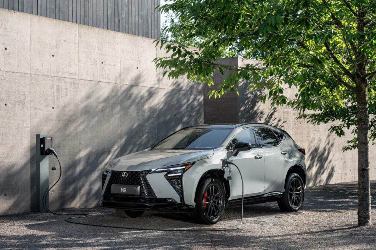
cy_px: 125
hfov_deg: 33.4
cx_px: 188
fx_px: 626
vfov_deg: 22.6
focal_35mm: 60
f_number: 8
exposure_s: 1/125
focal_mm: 60
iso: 200
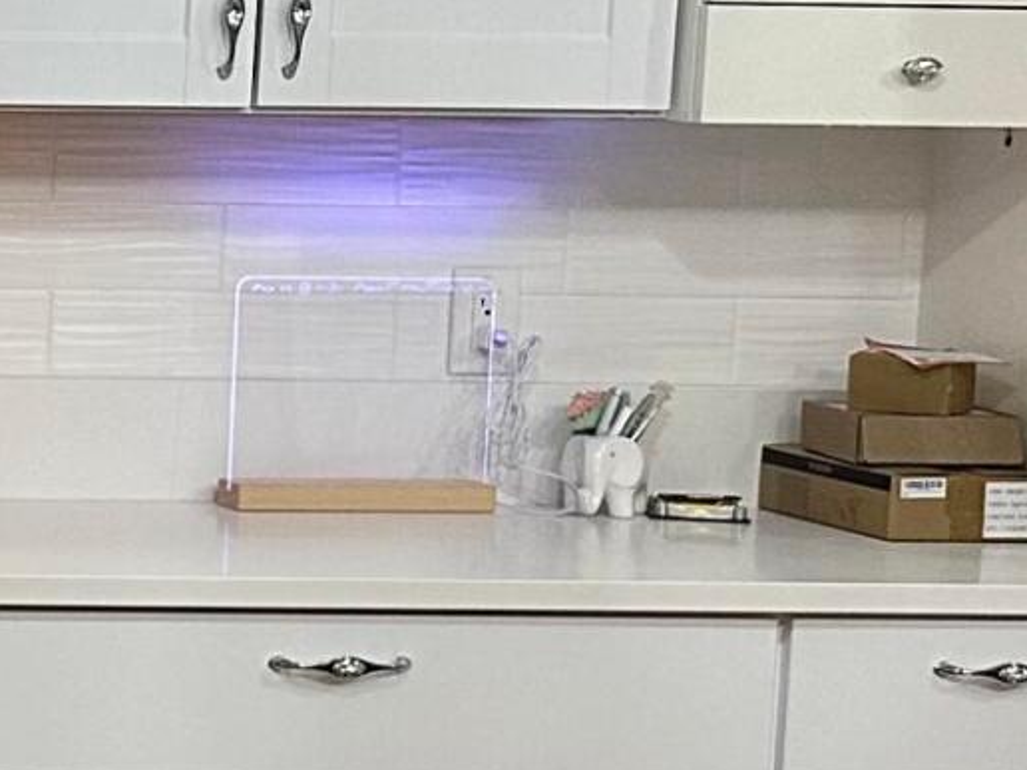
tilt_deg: -6.5
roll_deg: -1.3
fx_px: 3976
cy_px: 444
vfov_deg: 11.1
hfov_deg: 13.1
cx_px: -898
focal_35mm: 134
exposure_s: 1/60
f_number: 1.78
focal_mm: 6.86
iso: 250
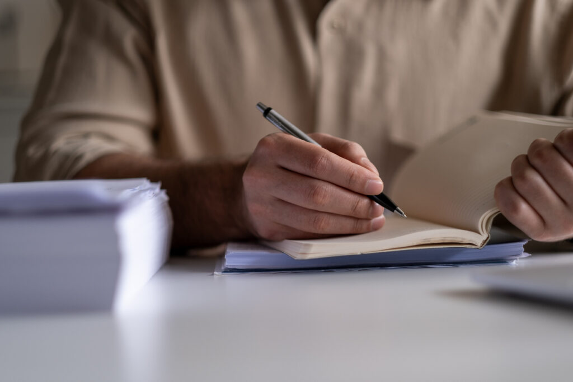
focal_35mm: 84
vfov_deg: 16.3
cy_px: 191
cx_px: 286
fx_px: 1337
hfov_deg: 24.2
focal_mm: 56
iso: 160
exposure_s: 1/680
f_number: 1.2
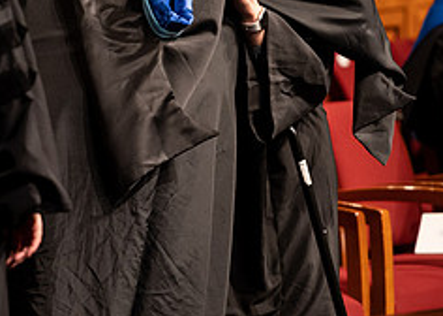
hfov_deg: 3.2
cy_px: 67
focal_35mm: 627
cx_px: 173
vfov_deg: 2.3
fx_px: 7880
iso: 1250
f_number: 2.8
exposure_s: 1/200
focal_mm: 200
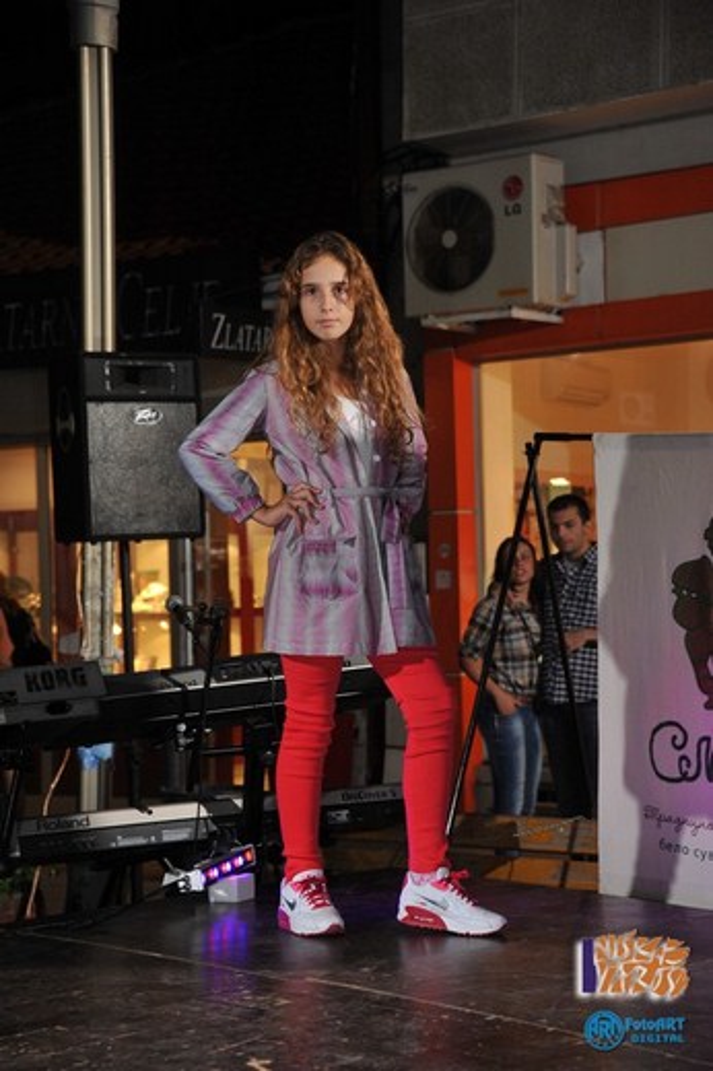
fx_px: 2320
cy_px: 536
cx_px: 356
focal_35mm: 78
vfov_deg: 26.0
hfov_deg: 17.5
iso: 1000
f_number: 5.6
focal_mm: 78
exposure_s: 1/60
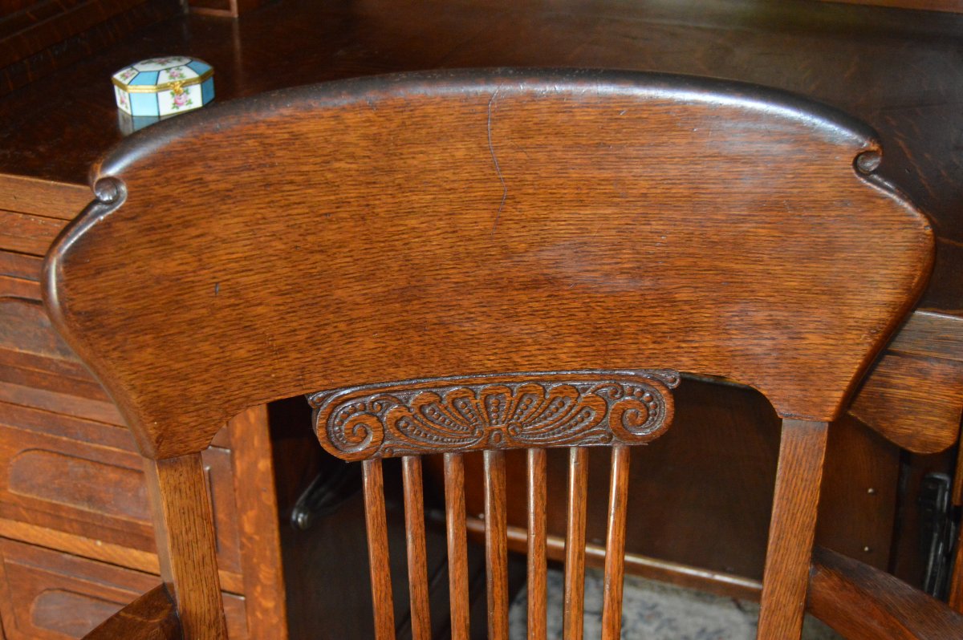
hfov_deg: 37.9
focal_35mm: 52
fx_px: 1403
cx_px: 482
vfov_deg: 25.7
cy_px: 320
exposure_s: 1/60
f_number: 4.5
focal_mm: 35
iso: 3200
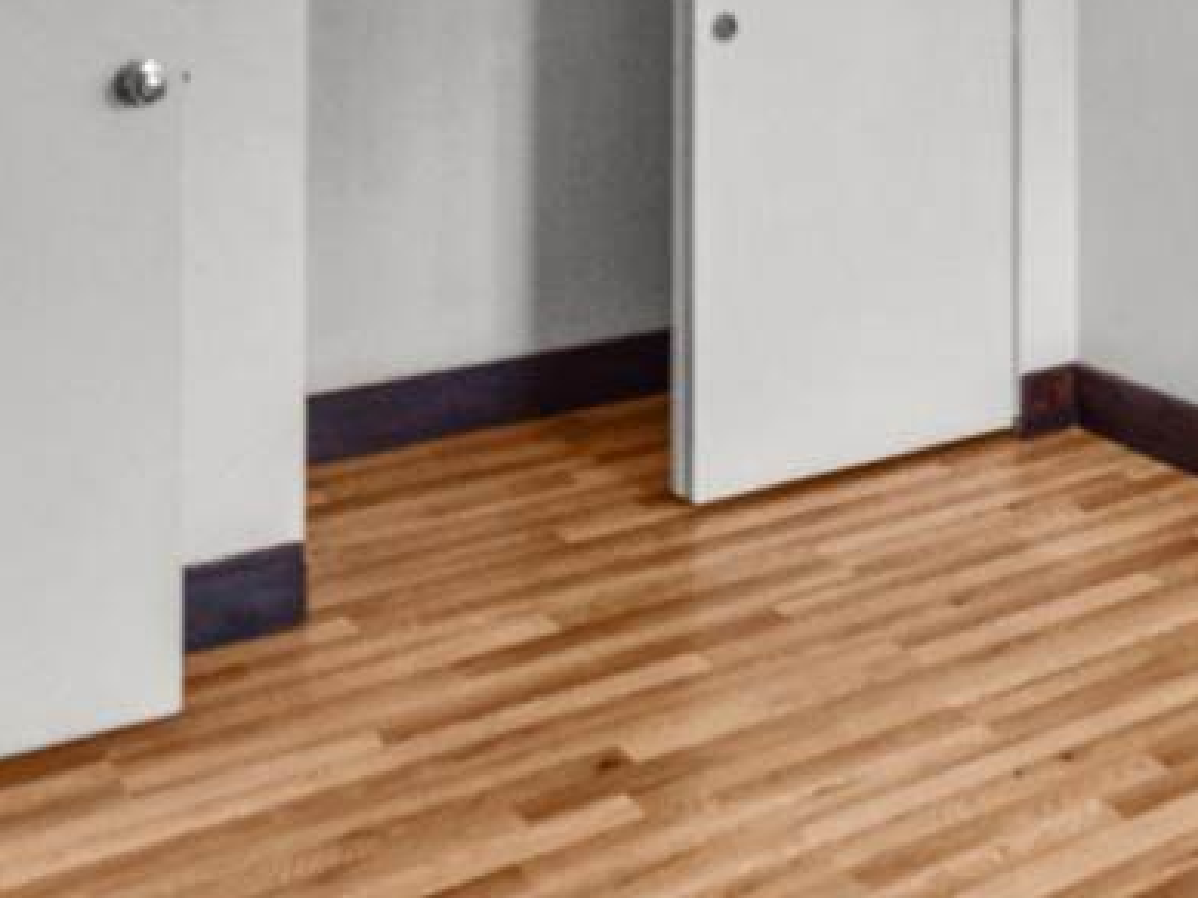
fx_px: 1800
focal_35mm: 52
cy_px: -28
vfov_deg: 26.4
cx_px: 929
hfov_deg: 35.8
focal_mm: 14
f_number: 4.5
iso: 400
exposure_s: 1/80
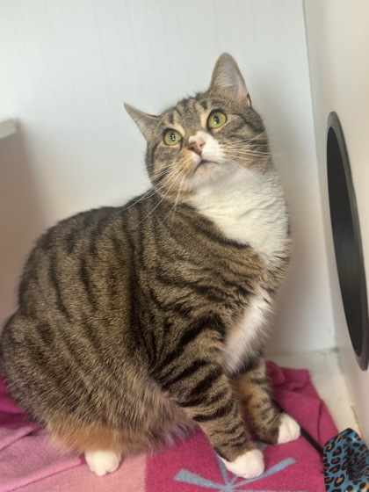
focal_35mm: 48
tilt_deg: -14.1
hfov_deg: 30.3
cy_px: 246
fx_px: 682
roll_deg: +7.3
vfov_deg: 39.7
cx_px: 184
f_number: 1.78
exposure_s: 1/63
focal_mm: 6.86
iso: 125
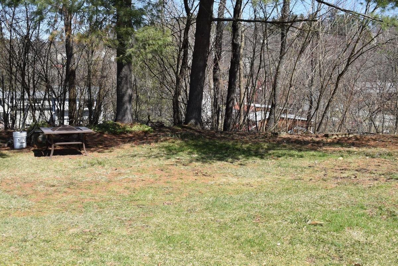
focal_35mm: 45
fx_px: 497
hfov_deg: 43.6
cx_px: 199
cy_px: 133
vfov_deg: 29.9
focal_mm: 30
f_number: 9
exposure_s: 1/200
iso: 100
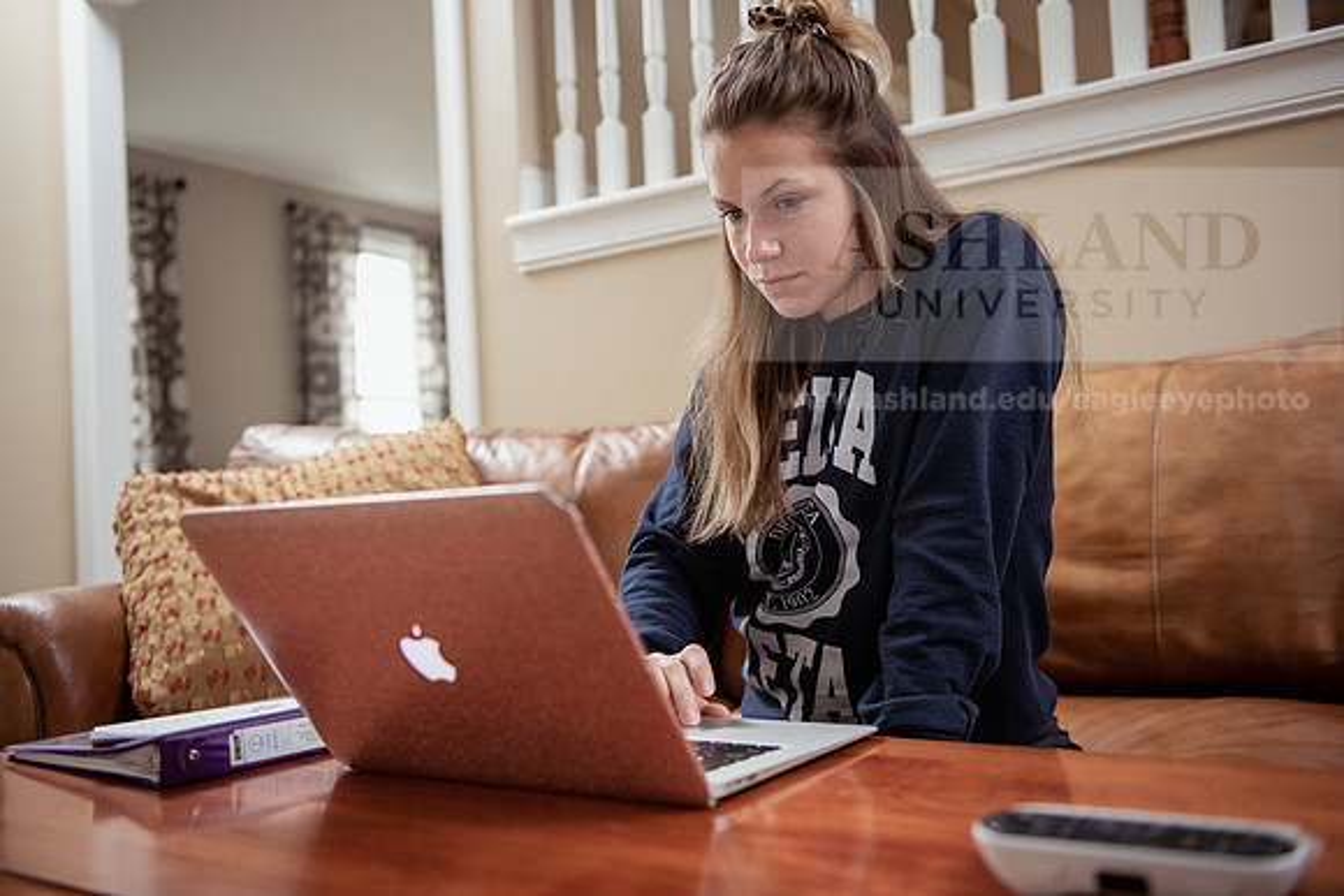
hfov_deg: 54.4
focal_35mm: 35
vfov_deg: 37.9
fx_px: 1307
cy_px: 448
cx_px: 672
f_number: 2.8
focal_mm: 35
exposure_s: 1/200
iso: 800
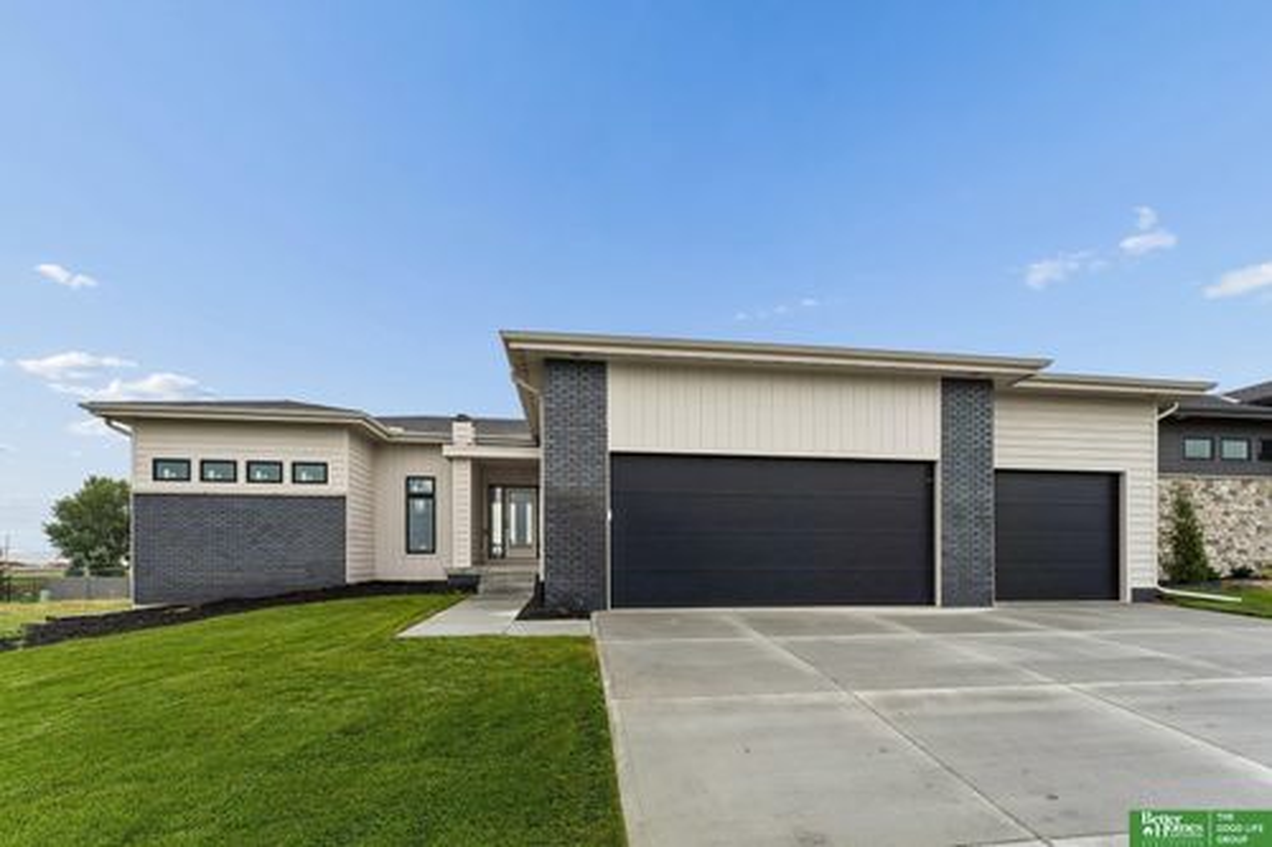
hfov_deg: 104.3
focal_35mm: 14
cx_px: 636
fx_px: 494
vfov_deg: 81.2
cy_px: 424
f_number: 8
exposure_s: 1/400
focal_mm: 14
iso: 200
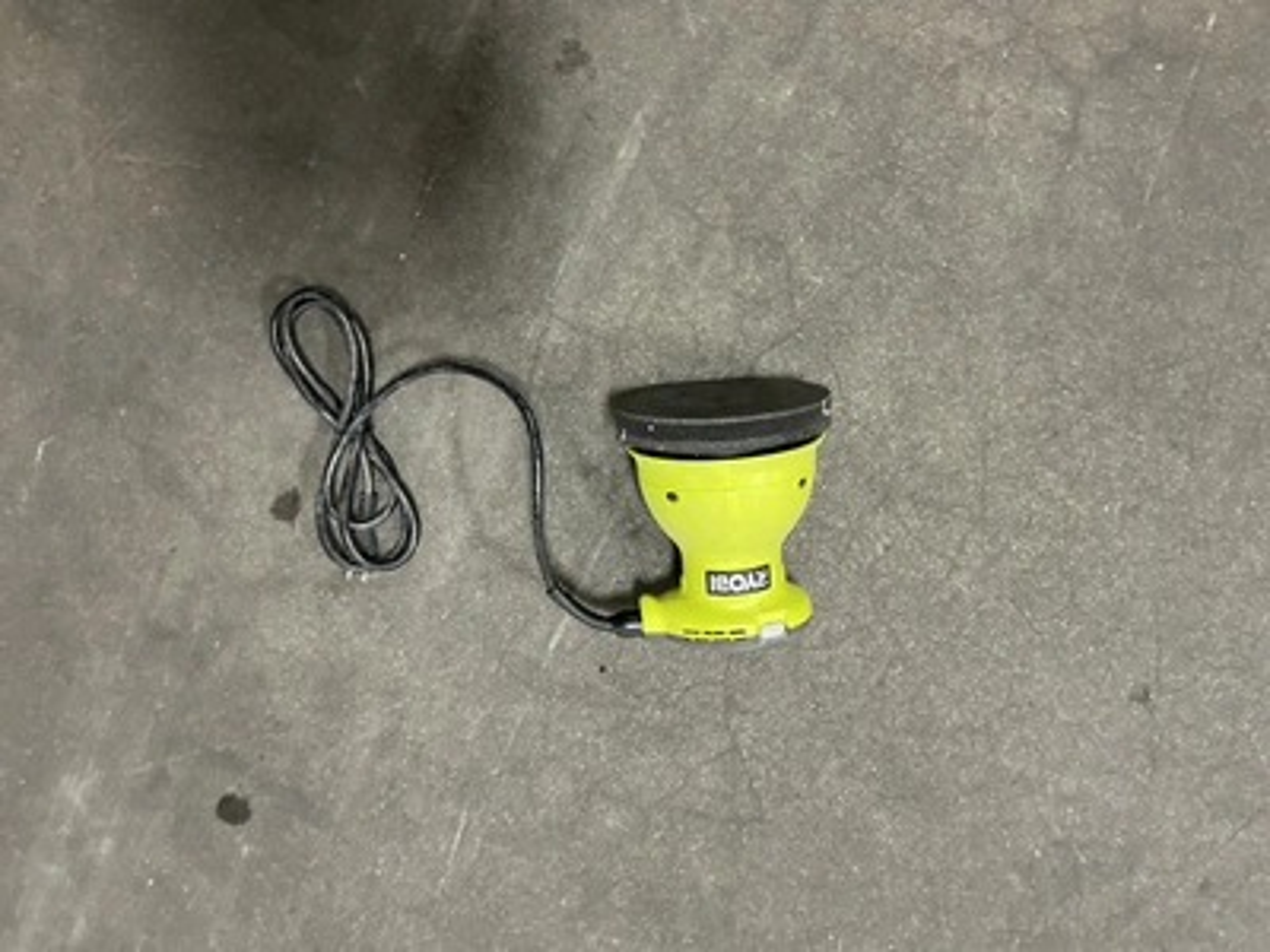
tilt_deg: -85.5
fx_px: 1027
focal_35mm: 28
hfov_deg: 63.4
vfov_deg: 49.7
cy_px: 476
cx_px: 635
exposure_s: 1/30
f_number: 1.8
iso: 250
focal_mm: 3
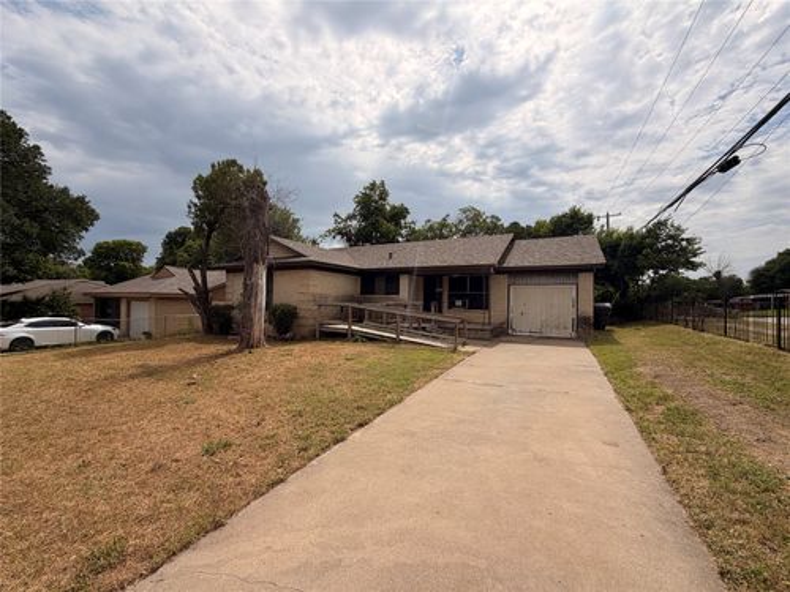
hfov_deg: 102.1
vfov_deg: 85.7
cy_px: 296
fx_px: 320
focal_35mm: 14
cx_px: 395
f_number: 2.2
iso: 20
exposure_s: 1/1961
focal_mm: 2.22
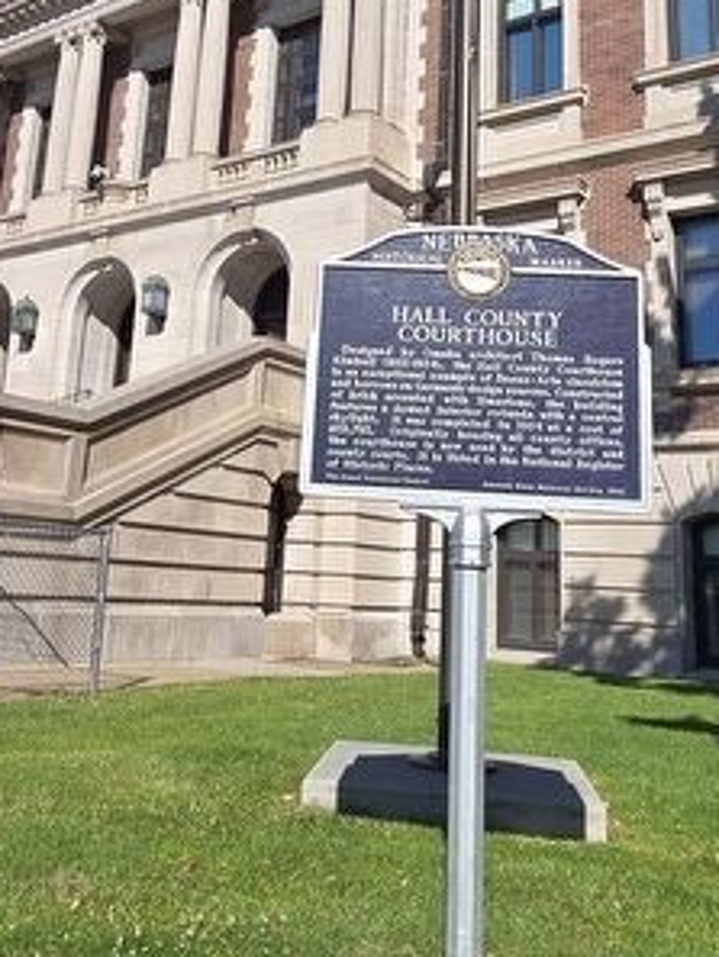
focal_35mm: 35
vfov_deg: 51.2
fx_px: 969
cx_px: 306
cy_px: 290
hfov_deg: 40.6
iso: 50
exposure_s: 1/2767
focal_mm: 2.2
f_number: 2.2
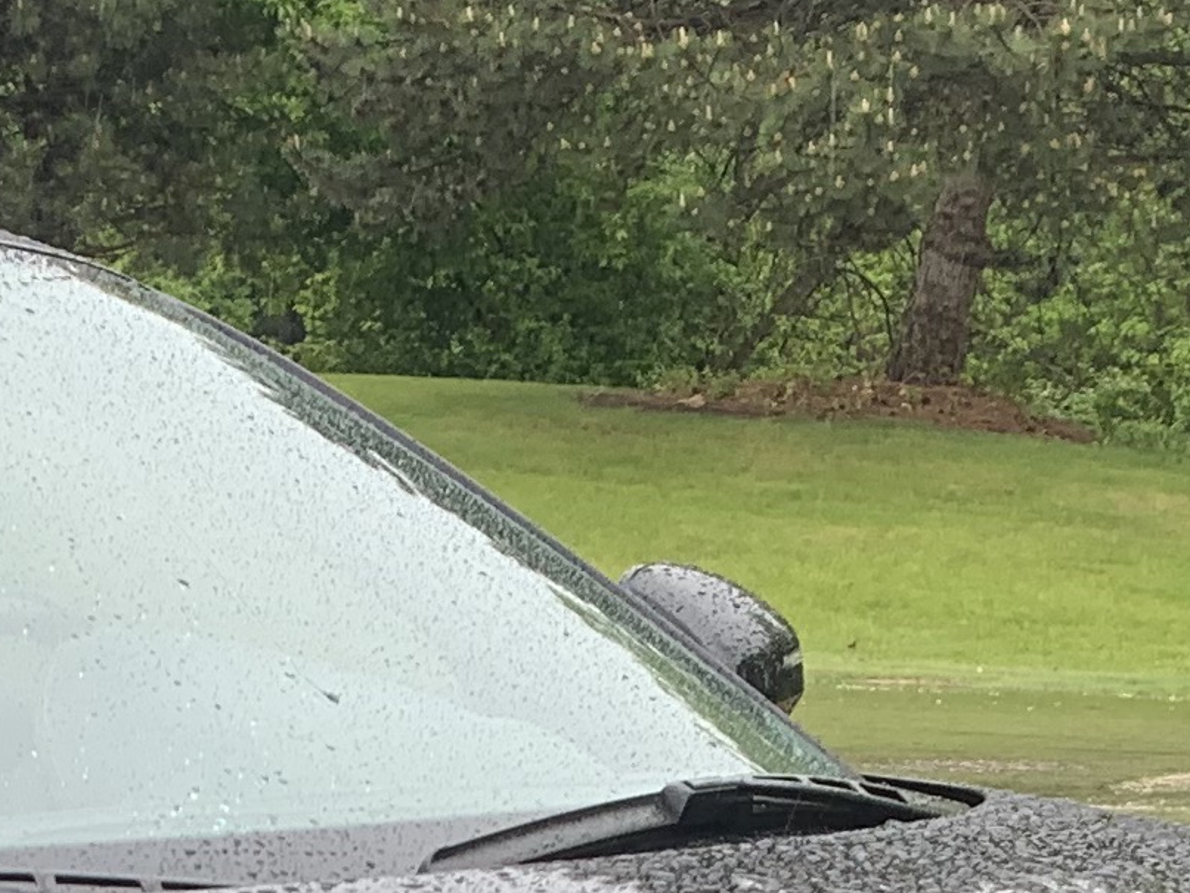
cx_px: -19
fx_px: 4470
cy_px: 1770
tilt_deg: -17.0
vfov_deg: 10.5
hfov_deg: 14.9
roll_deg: +1.2
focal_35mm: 130
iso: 25
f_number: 1.8
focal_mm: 4.25
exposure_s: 1/181
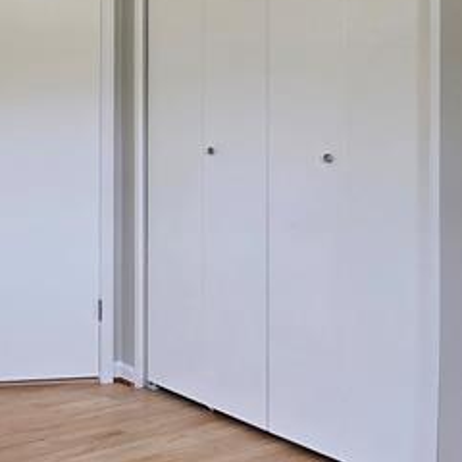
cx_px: -125
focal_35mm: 49
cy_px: 94
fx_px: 740
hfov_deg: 28.8
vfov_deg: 33.7
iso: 100
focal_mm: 2.2
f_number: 2.2
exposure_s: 1/60
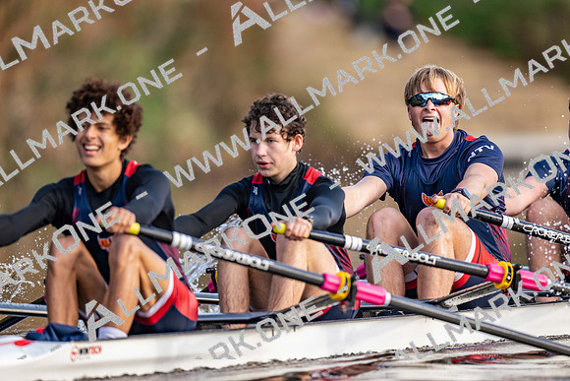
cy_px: 190
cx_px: 285
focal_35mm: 600
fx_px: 9502
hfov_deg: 3.4
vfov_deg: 2.3
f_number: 4
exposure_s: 1/2500
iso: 1100
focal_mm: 600
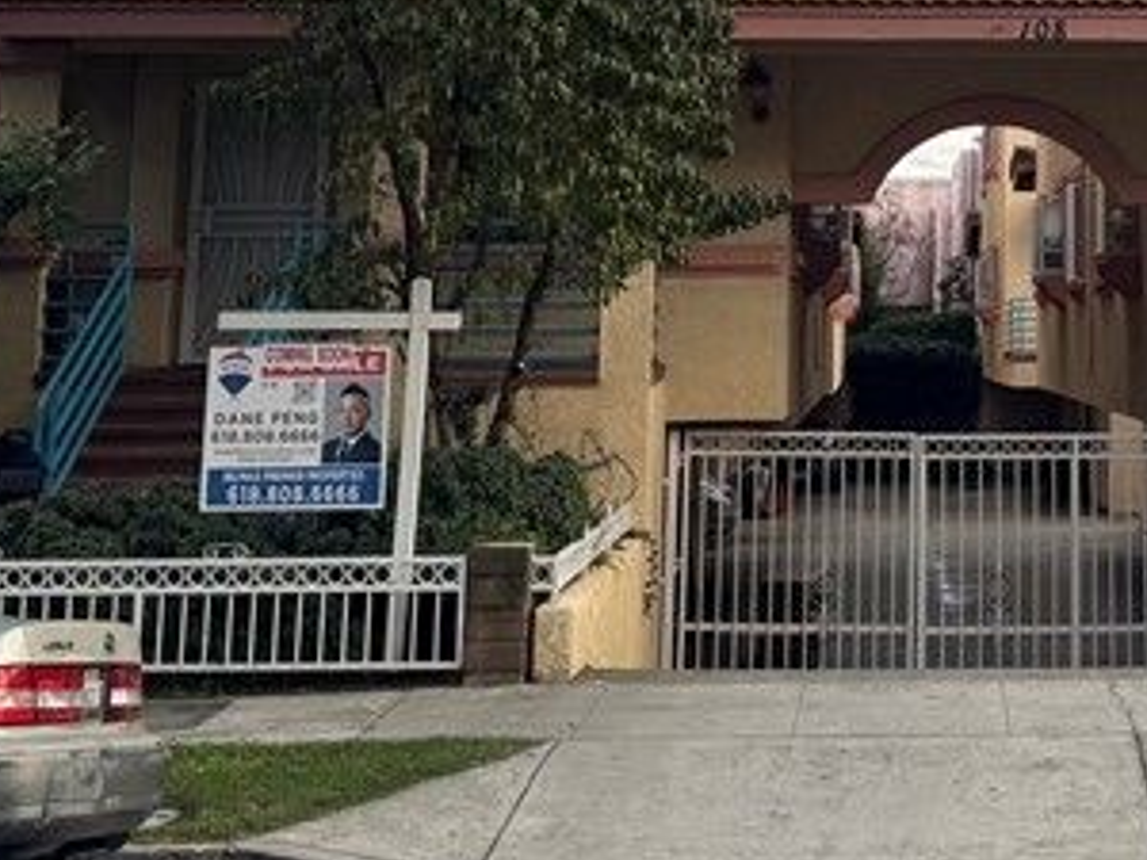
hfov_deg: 23.4
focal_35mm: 82
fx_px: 2717
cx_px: 979
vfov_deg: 17.2
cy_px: -164
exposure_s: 1/1010
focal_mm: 6.76
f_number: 1.78
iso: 80
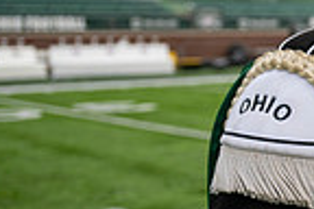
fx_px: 846
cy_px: 73
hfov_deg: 17.1
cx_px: 569
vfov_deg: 14.1
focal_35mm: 97
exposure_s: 1/500
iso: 200
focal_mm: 24
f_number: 2.8
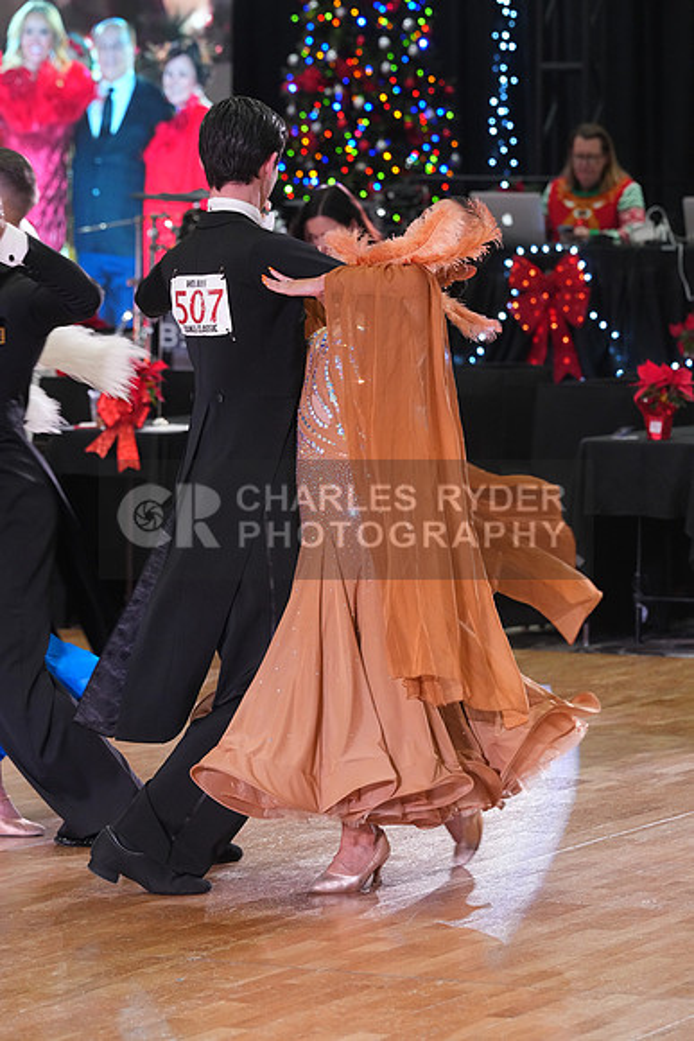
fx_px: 4884
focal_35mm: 169
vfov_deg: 12.2
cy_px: 520
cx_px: 347
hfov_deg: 8.1
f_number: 6.3
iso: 4000
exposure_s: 1/200
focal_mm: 169
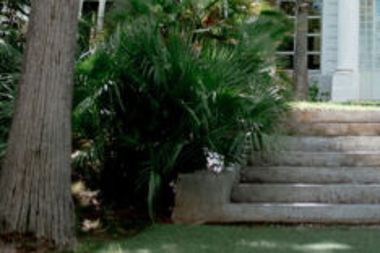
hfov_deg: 23.8
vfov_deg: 15.5
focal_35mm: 80
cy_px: -148
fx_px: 844
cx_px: 416
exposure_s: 1/2500
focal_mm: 24
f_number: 1.6
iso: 125
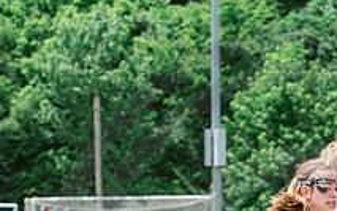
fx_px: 2800
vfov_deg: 4.3
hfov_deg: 6.9
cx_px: 320
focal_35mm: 305
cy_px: 304
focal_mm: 110
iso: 250
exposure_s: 1/800
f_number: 7.1
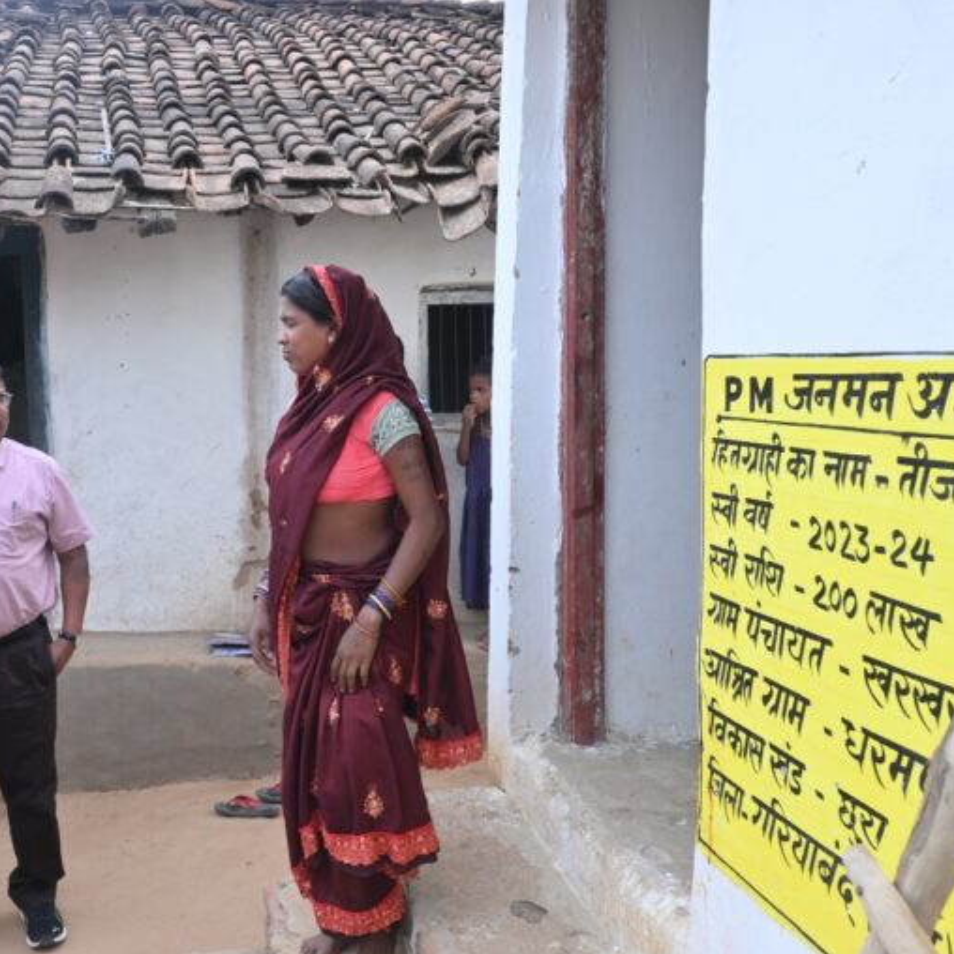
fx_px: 1143
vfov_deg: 45.3
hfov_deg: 44.3
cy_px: 479
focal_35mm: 37
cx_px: 282
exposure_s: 1/125
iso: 250
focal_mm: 19
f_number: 6.3
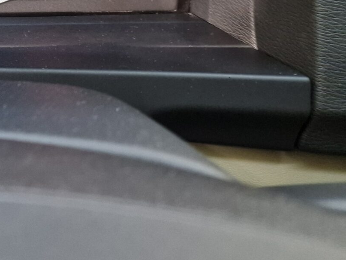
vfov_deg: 18.9
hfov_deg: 22.1
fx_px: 730
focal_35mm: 73
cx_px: -173
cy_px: -64
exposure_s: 1/33
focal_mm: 6.4
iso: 400
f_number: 1.8
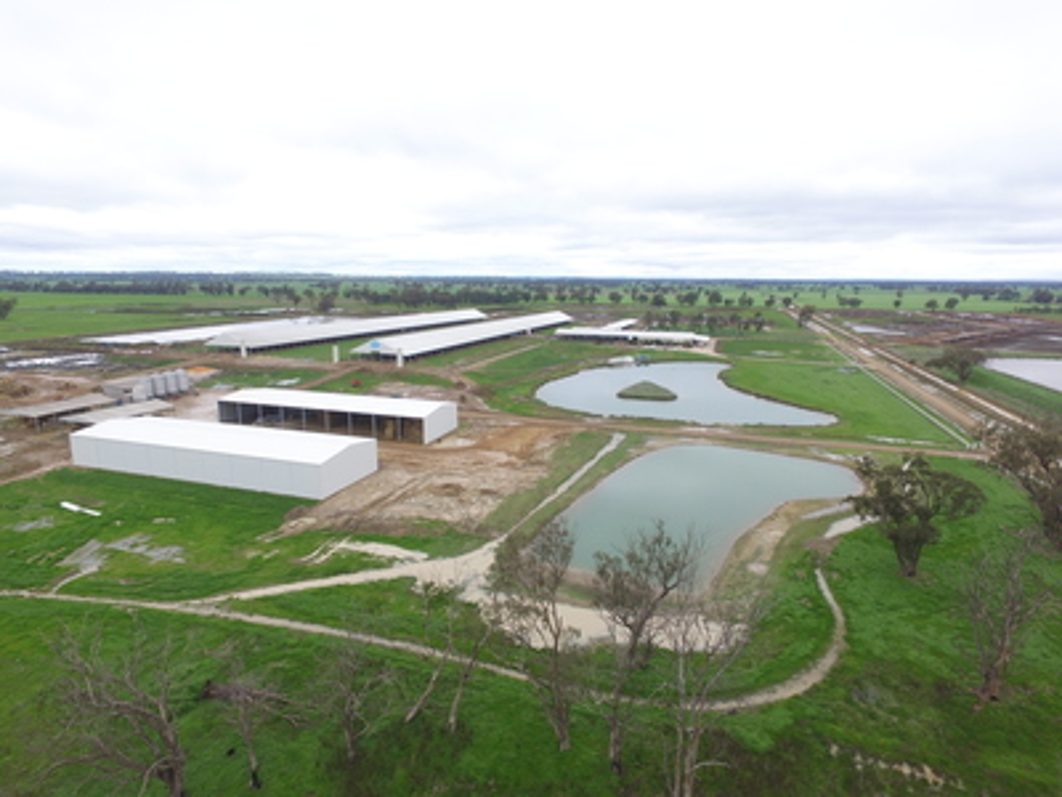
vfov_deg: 66.0
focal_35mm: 20
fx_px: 614
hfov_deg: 81.7
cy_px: 398
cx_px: 531
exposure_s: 1/205
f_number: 2.8
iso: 100
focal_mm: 3.61
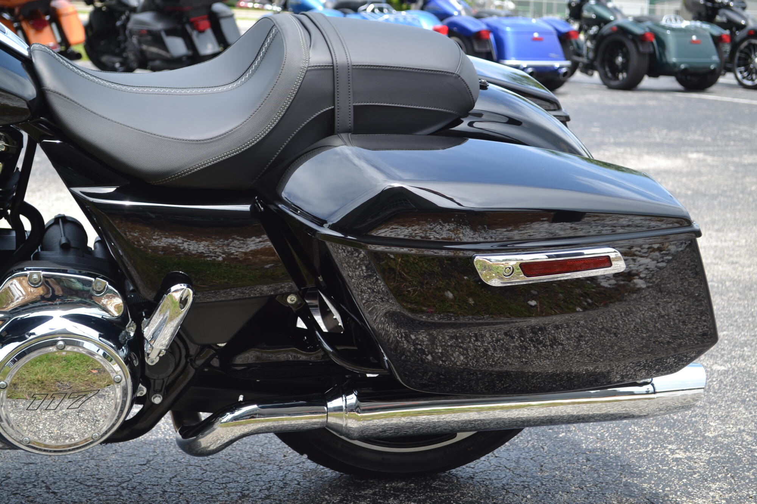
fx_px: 1419
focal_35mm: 68
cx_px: 378
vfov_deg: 20.2
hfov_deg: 29.9
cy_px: 252
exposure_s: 1/160
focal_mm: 45
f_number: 6.3
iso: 100
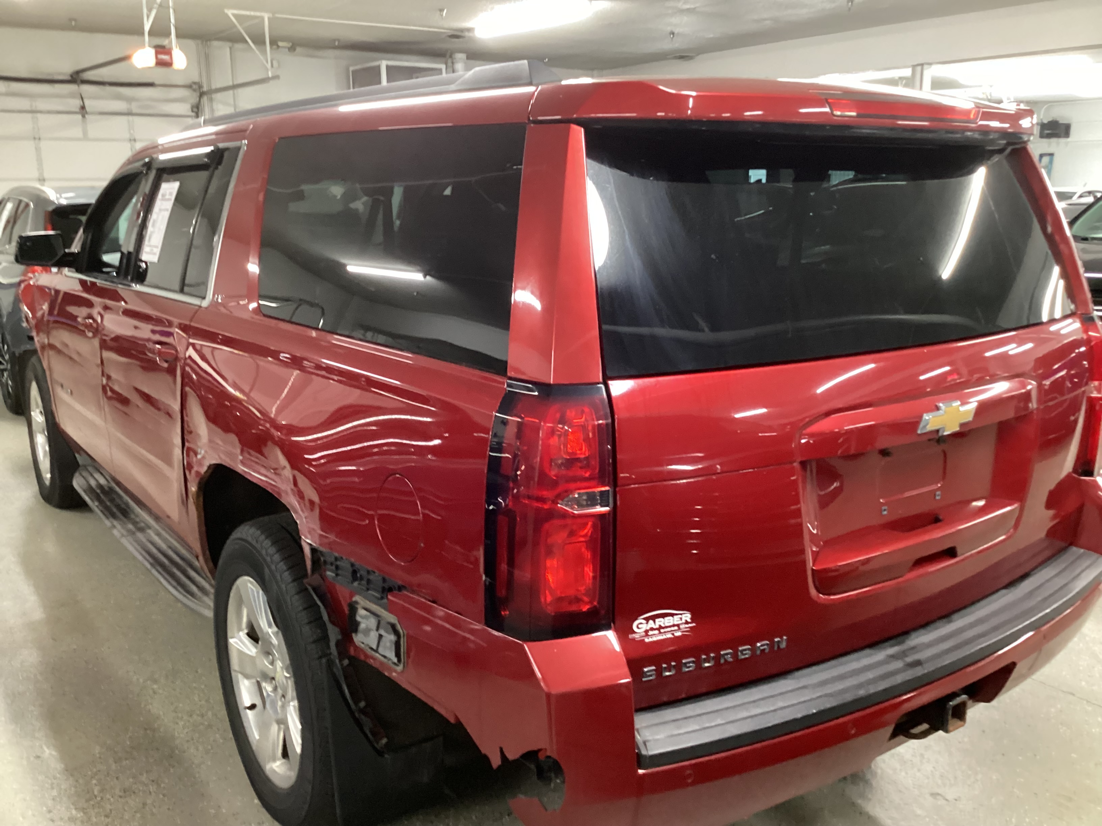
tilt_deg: -16.0
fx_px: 987
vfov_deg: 45.4
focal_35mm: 31
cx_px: 551
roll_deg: -0.1
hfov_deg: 58.4
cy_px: 413
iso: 400
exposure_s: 1/25
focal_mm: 3.3
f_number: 2.4
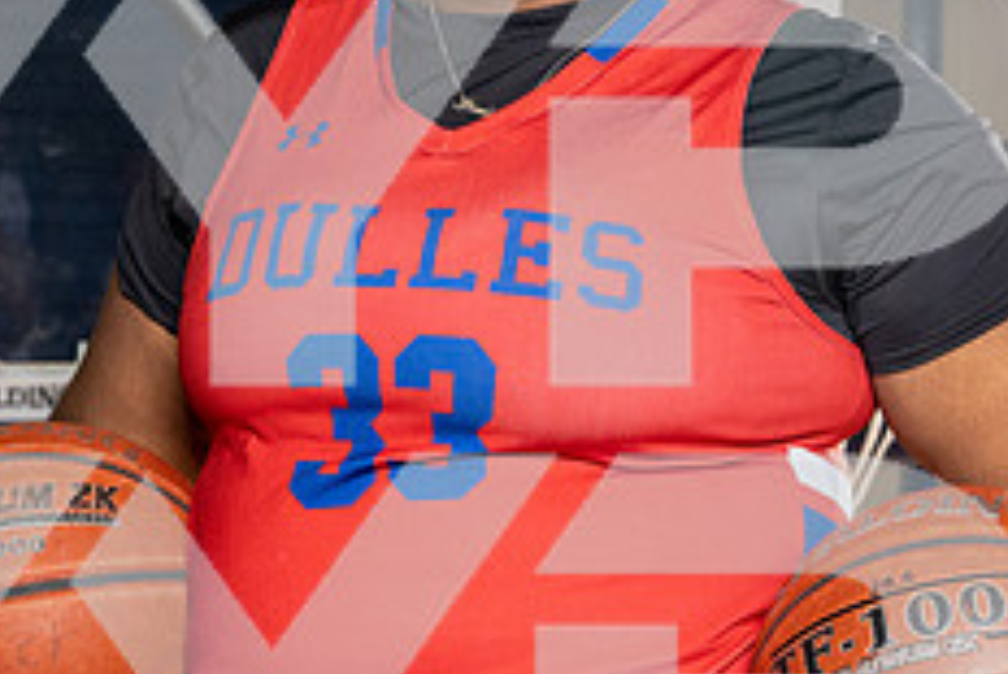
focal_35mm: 120
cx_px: 465
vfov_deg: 11.4
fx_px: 3362
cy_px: 159
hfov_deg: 17.0
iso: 400
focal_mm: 48
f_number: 5.6
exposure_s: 1/250
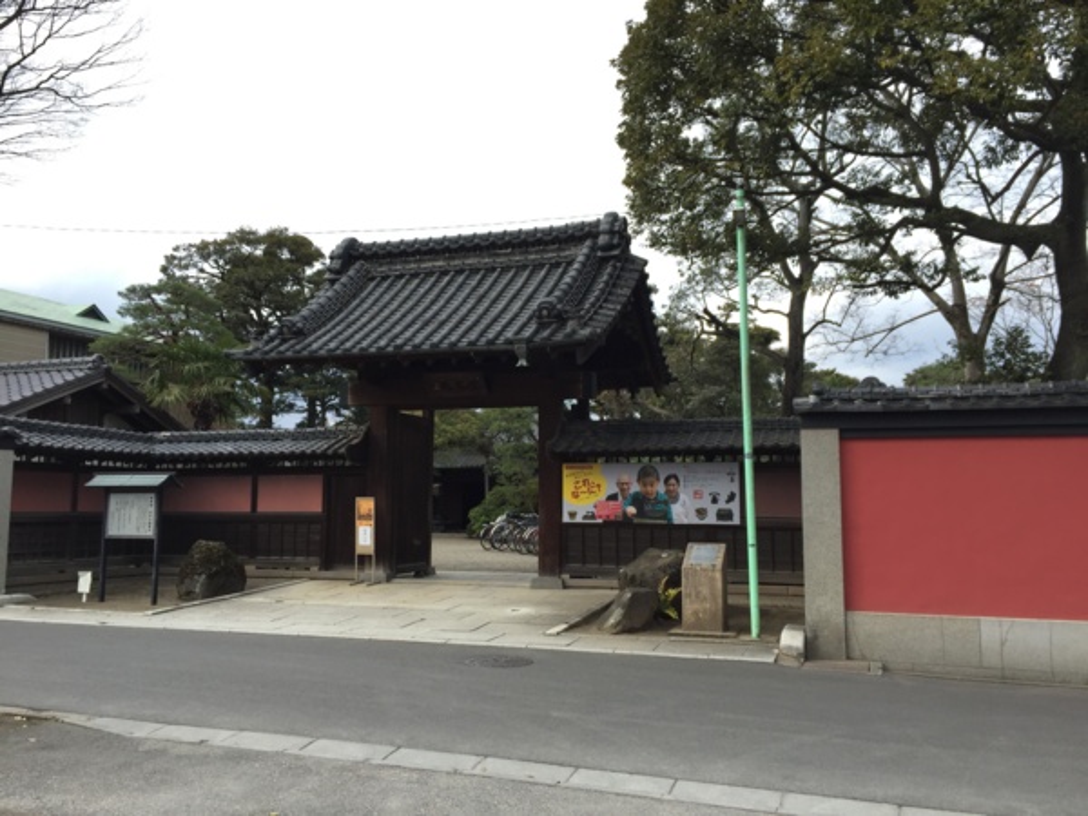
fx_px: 911
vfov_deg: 48.2
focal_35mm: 29
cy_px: 408
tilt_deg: +2.5
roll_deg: +0.2
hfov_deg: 61.7
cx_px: 544
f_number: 2.2
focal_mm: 4.15
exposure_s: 1/670
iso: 32
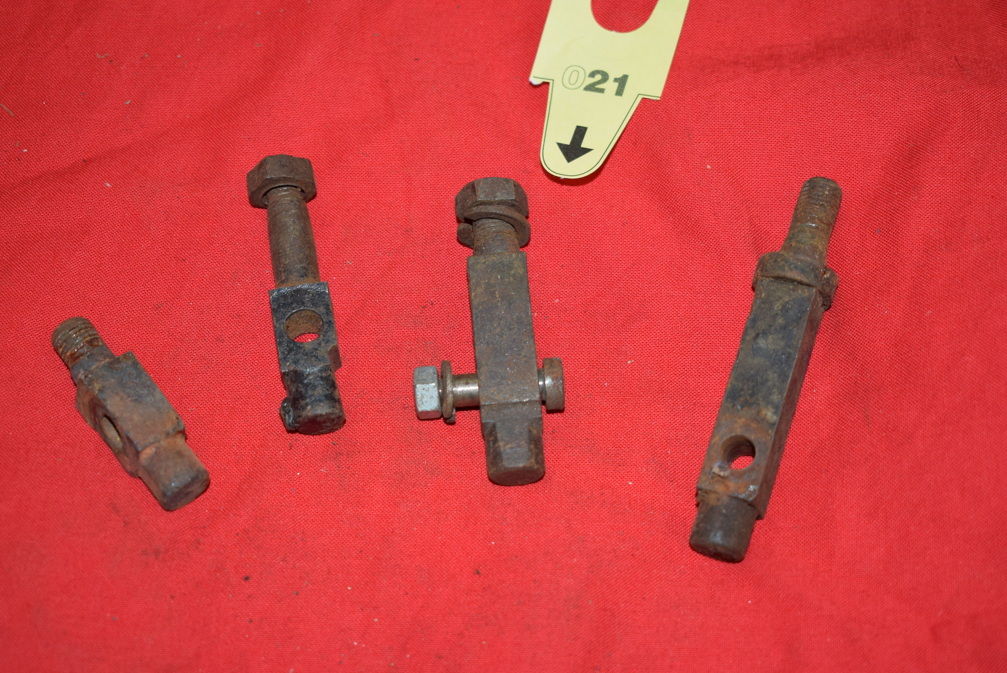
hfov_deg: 33.4
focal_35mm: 60
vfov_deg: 22.7
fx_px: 1680
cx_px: 504
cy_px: 336
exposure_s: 1/100
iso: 400
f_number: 5.6
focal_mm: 40
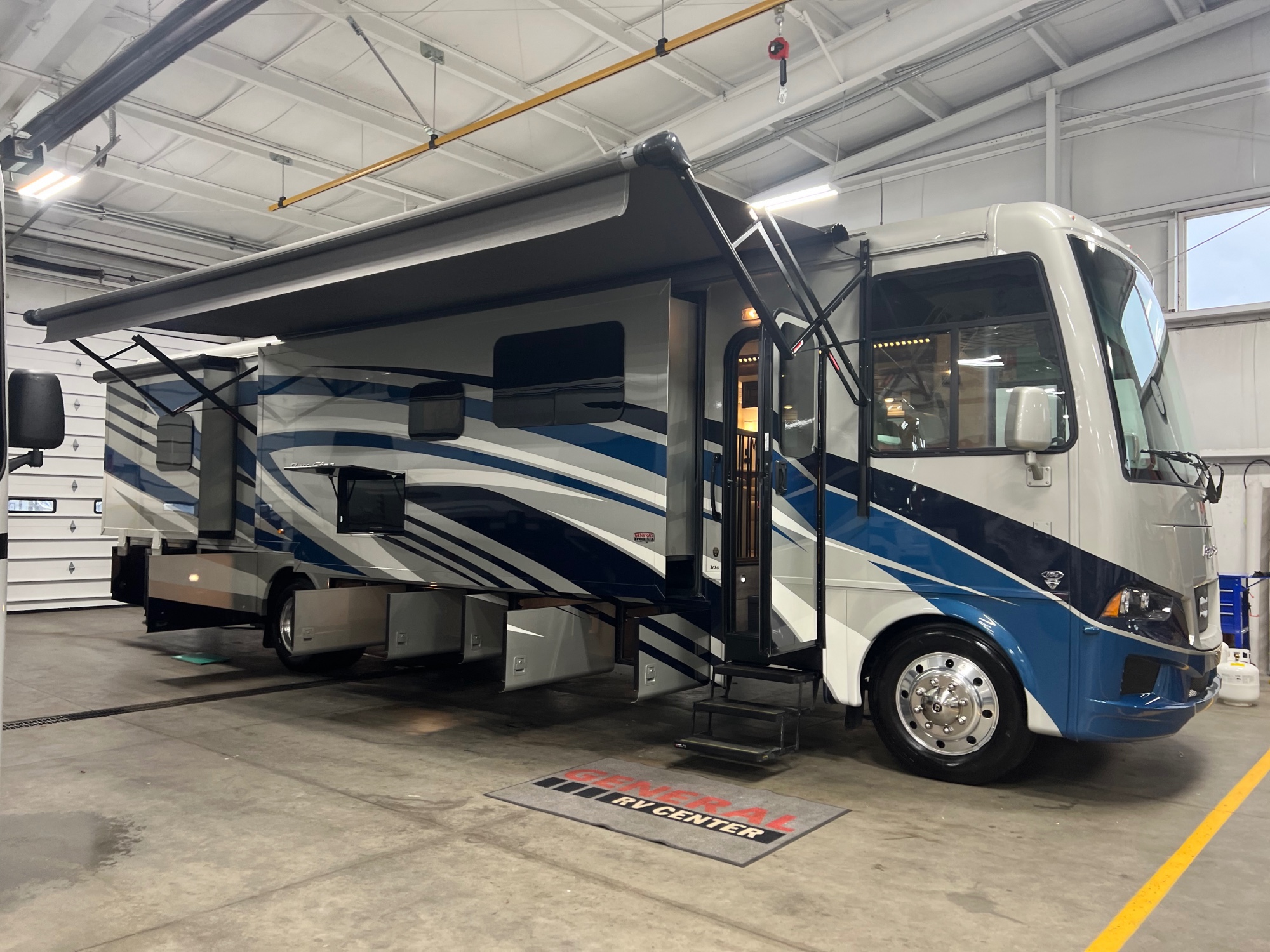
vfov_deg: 53.1
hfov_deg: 67.3
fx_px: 954
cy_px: 476
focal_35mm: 26
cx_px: 635
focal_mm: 5.7
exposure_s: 1/60
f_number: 1.5
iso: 80
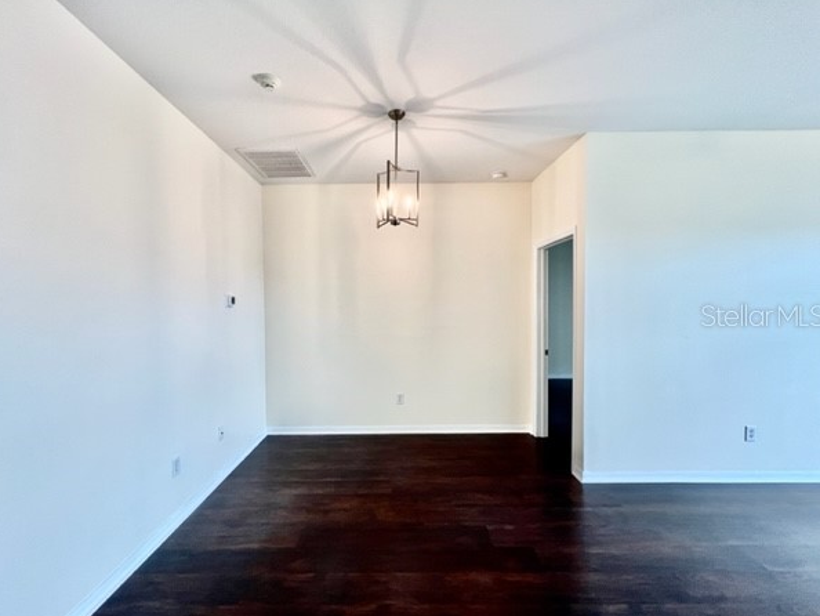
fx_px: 332
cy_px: 315
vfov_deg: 85.7
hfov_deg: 102.0
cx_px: 389
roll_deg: +0.3
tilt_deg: -2.0
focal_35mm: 14
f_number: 1.8
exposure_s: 1/120
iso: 160
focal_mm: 1.57
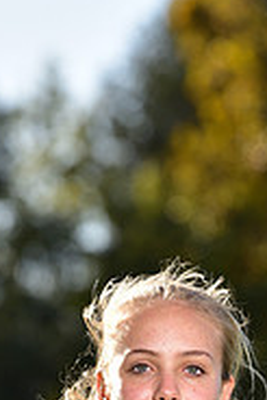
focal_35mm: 629
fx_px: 6984
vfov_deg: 3.3
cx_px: 147
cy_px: 600
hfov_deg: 2.2
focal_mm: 200
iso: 80
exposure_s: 1/250
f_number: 5.6
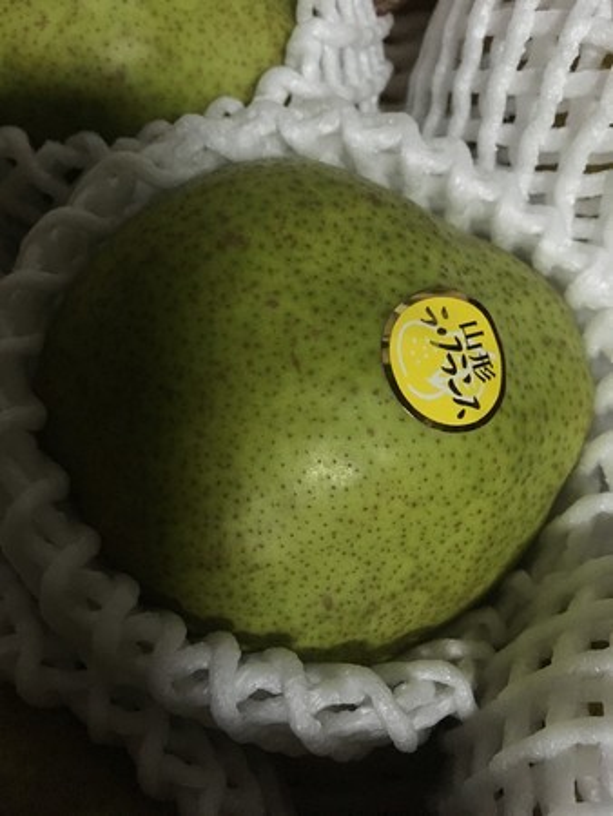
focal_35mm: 29
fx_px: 684
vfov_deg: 61.6
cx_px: 306
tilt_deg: -70.8
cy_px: 408
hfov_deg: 48.3
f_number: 2.2
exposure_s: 1/17
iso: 500
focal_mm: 4.15
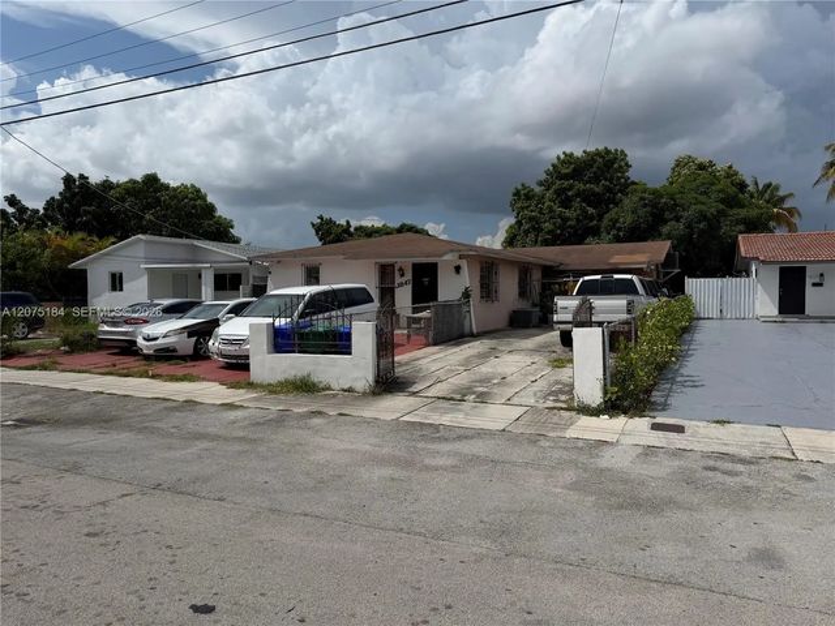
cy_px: 313
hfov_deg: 71.6
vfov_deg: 56.8
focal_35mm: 24
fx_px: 579
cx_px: 418
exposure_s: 1/11905
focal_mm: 6.76
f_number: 1.78
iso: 80
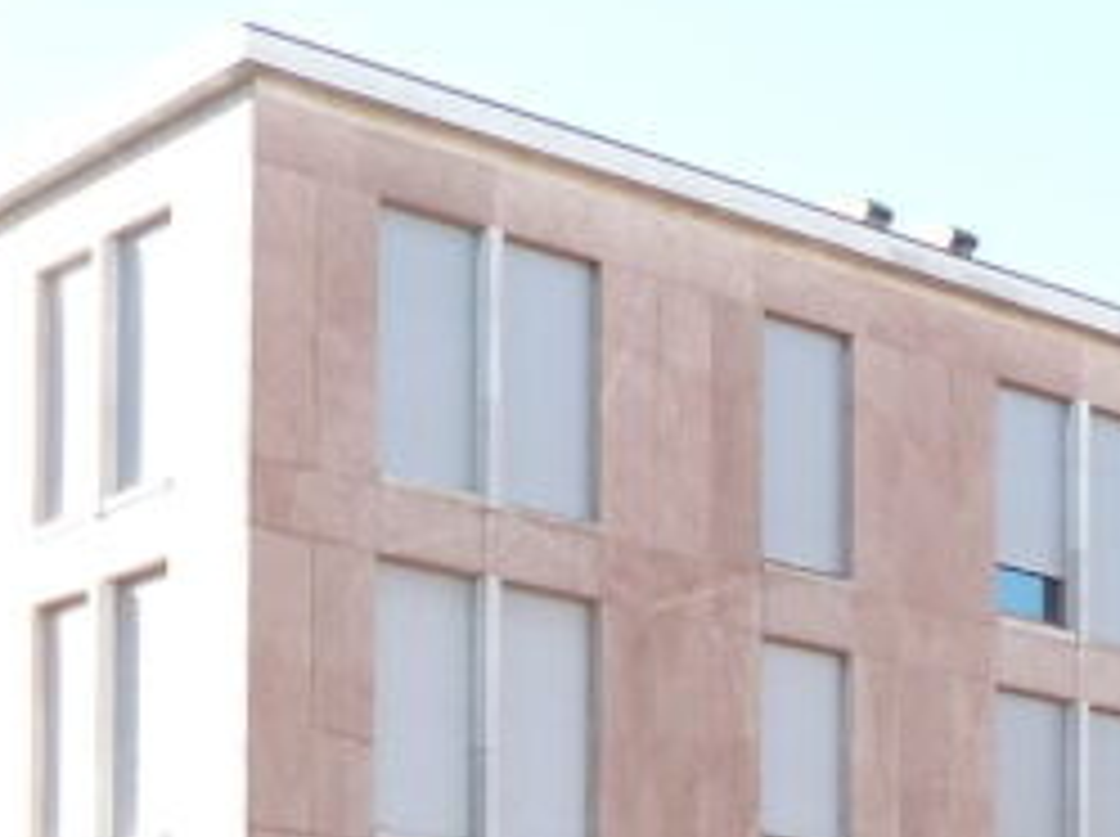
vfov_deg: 13.0
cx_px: 801
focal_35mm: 103
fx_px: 3328
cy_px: 1485
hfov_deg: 19.0
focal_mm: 4.1
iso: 125
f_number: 3.5
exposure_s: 1/125
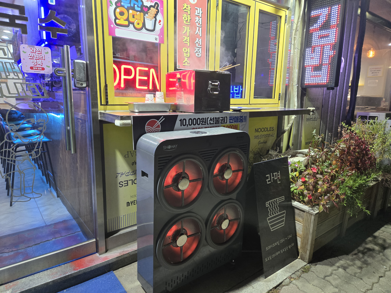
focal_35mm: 23
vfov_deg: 58.9
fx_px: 260
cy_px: 146
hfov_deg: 73.9
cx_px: 196
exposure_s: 1/120
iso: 320
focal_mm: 5.4
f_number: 1.8
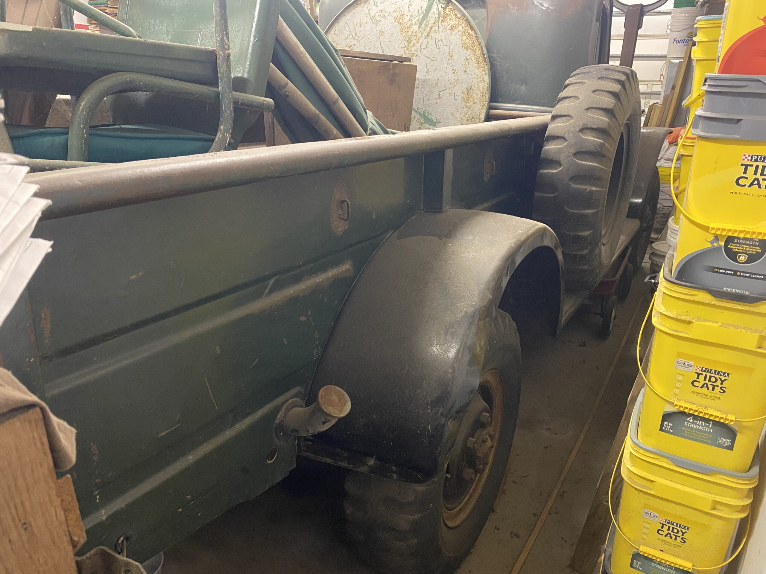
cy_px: 287
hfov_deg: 67.3
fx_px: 575
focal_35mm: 26
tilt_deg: -22.4
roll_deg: +0.1
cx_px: 383
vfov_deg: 53.1
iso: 640
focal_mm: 4.25
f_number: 1.8
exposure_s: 1/30
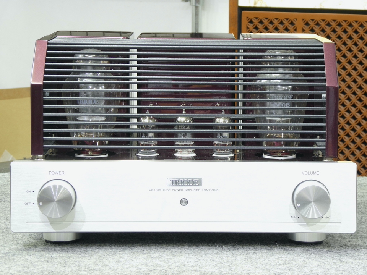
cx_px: 184
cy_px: 138
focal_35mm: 115
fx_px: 1219
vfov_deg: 12.9
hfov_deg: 17.1
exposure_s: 1.3
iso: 100
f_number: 5.6
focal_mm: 20.6
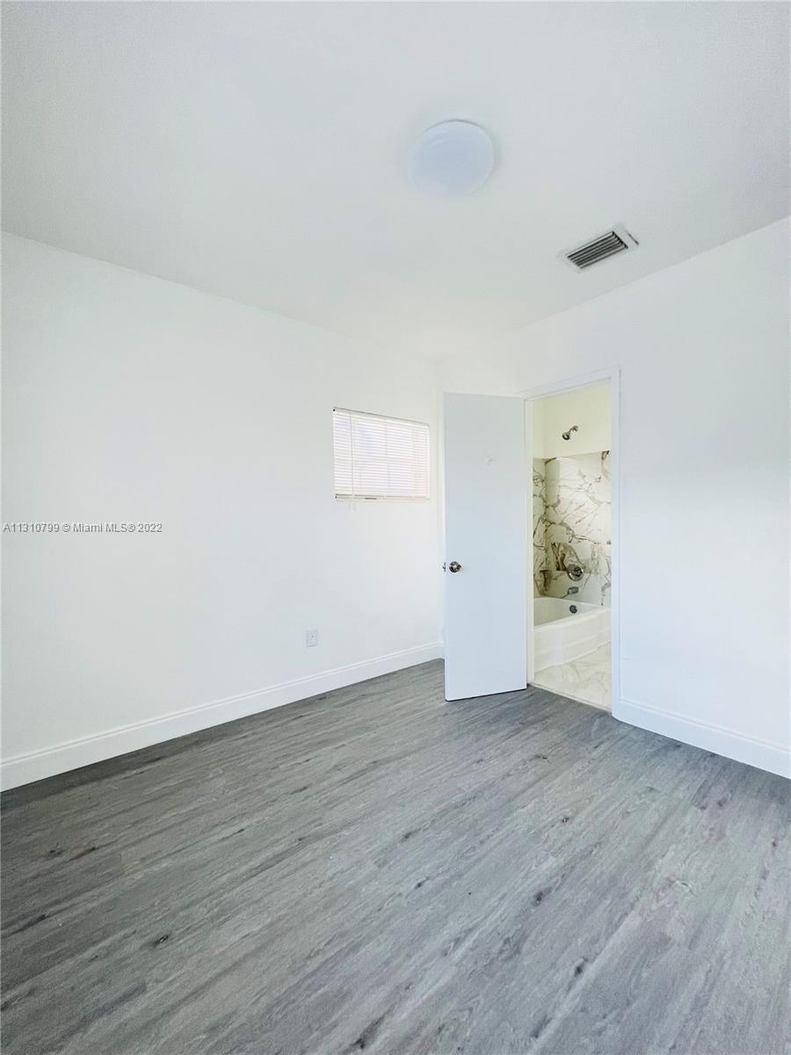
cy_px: 528
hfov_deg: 89.9
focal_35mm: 13
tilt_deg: -1.0
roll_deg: +1.5
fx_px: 396
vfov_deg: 106.2
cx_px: 396
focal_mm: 1.57
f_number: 1.8
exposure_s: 1/99
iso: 125
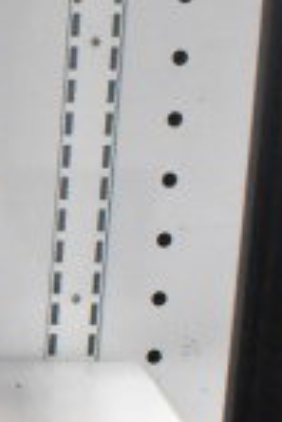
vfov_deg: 12.3
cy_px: 210
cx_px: -399
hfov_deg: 7.7
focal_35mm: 167
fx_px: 1958
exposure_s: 1/200
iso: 6400
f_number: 7.1
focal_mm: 18
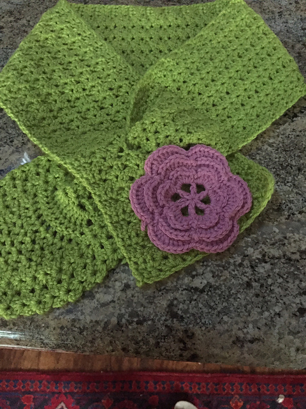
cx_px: 153
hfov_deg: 48.2
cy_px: 204
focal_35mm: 29
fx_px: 342
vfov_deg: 61.7
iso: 1600
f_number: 2.2
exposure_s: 1/15
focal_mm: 4.15
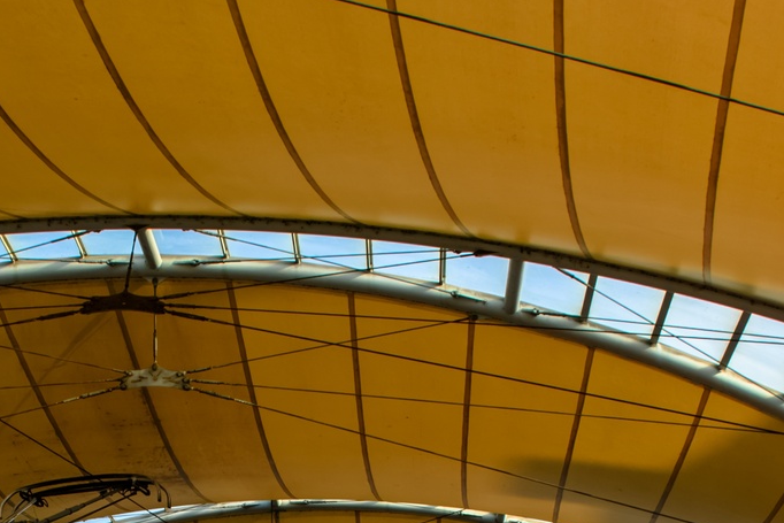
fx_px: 1655
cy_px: 676
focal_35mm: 76
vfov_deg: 16.9
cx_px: 251
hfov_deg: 26.5
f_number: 8
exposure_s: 1/180
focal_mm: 18
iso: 250
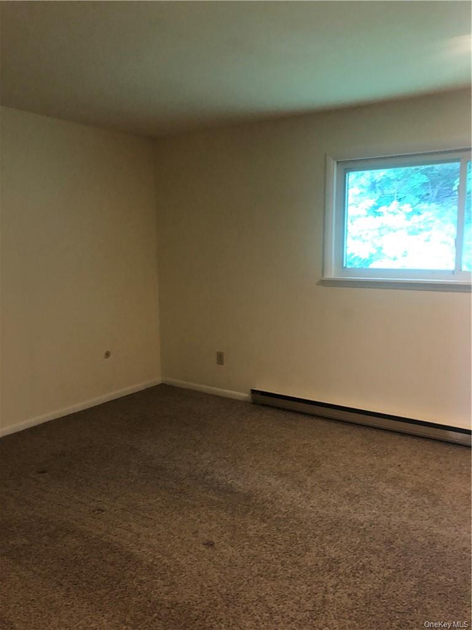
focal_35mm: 28
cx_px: 236
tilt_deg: -9.5
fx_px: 509
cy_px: 315
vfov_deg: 63.4
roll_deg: +3.7
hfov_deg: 49.7
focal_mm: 3.99
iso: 100
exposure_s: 1/9
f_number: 1.8
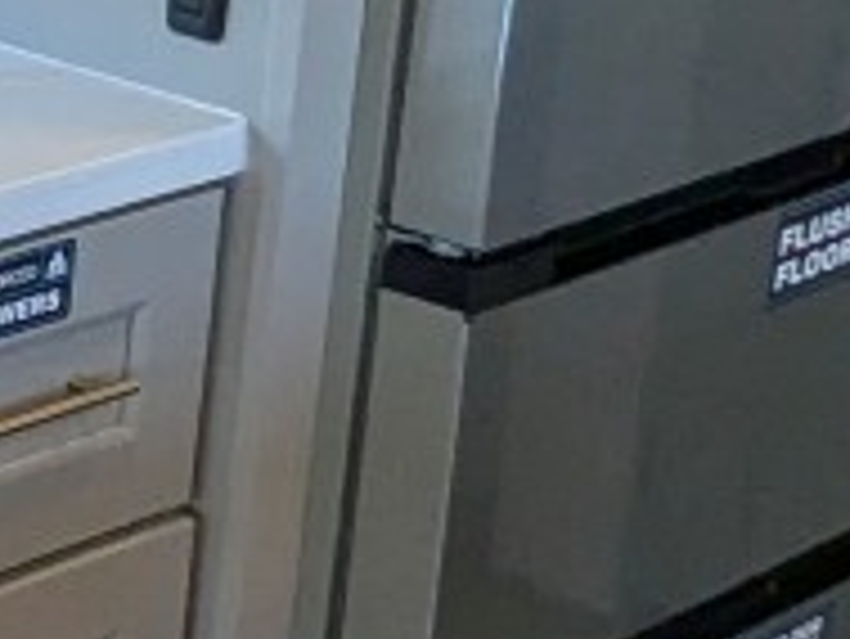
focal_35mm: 118
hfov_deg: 14.4
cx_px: -753
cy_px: 112
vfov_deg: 12.5
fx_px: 2899
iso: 128
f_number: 2.2
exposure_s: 1/173
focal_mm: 2.35
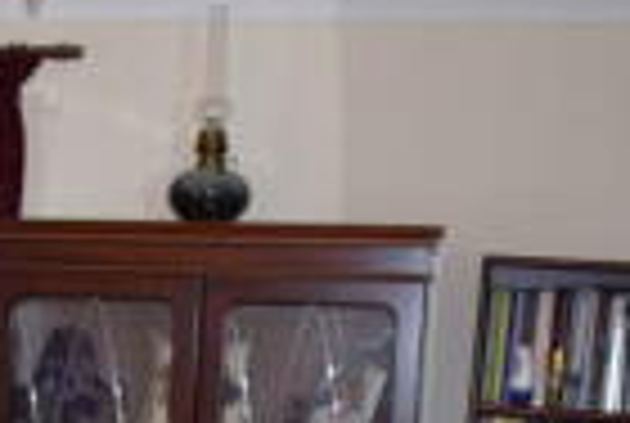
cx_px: -374
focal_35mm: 126
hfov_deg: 14.8
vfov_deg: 10.3
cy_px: 772
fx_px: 2210
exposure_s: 1/160
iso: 800
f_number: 5
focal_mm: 18
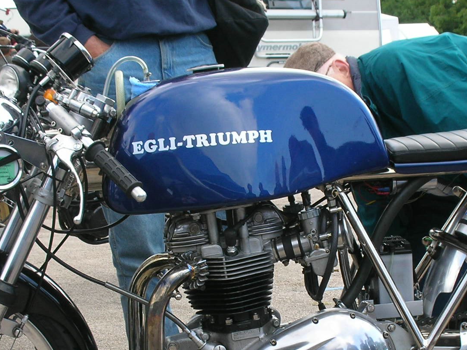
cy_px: 272
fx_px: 1349
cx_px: 266
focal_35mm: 100
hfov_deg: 19.6
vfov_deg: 14.7
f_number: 3.7
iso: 50
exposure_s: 1/132
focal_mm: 8.8
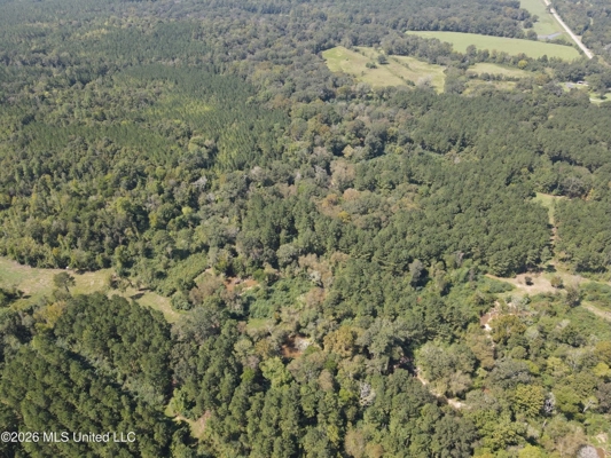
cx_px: 306
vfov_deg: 56.8
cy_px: 229
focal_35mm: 24
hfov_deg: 71.6
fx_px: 424
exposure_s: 1/240
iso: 100
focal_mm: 4.5
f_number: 2.8
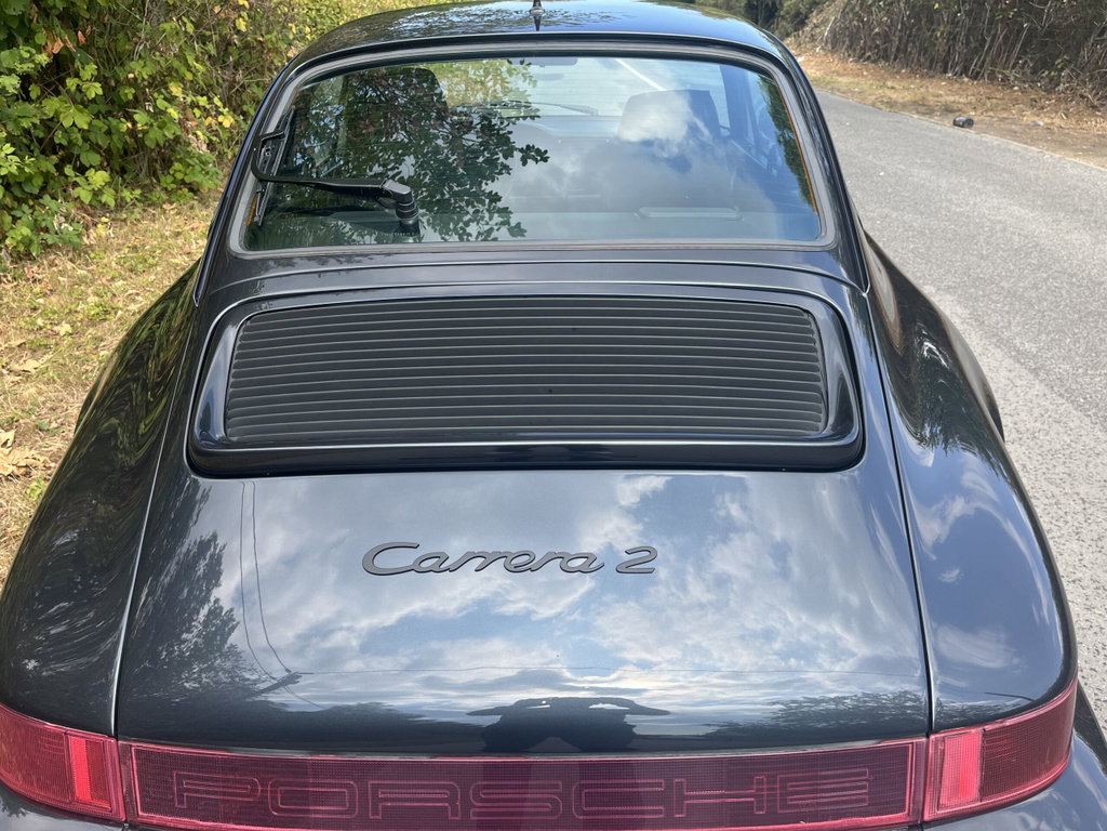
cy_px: 416
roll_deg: -1.1
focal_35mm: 26
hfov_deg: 67.3
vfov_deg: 53.1
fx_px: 831
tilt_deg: -24.1
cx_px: 554
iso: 50
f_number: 1.6
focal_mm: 5.1
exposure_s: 1/975
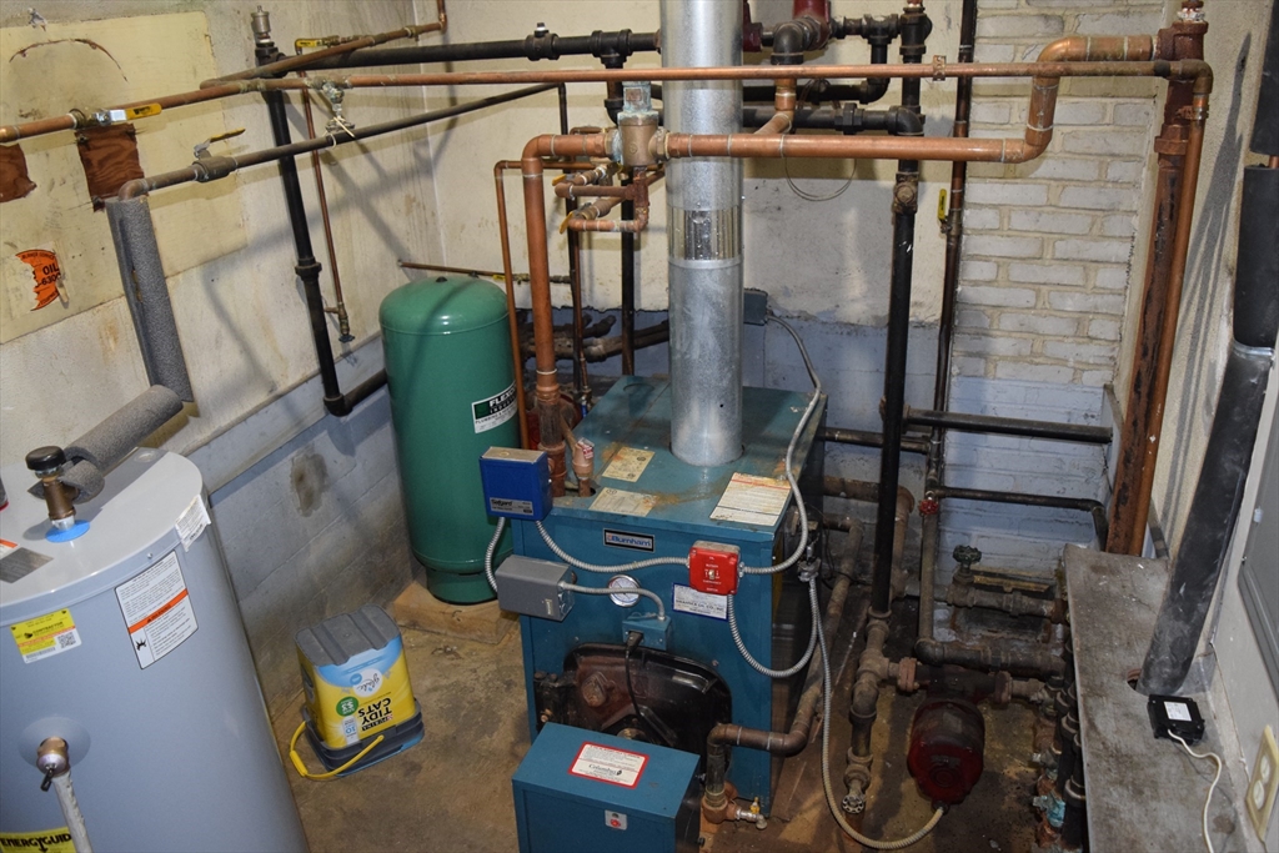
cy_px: 426
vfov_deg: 47.9
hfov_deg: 67.4
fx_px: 959
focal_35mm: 27
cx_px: 640
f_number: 3.5
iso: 2200
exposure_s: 1/60
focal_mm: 18
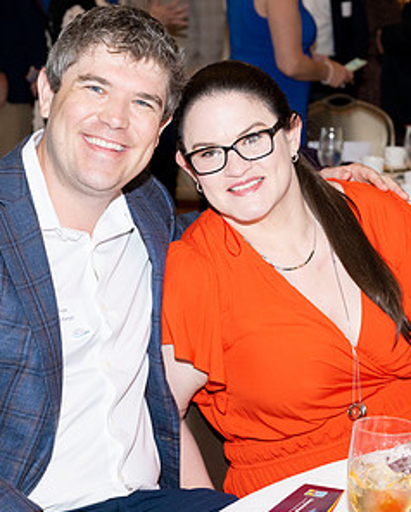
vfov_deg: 19.4
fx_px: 1504
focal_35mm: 99
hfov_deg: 15.6
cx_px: 183
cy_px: 272
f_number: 5.6
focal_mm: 54
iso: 1000
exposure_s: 1/160
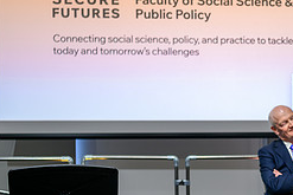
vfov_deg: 16.2
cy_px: 144
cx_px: 339
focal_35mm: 84
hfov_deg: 22.5
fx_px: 684
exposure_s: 1/100
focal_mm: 35
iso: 180
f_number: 2
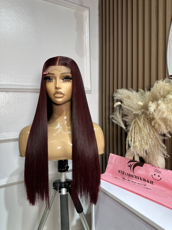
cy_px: 115
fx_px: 159
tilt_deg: -2.1
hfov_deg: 56.8
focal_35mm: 24
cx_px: 86
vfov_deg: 71.6
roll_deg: +0.0
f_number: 1.78
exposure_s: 1/104
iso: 50
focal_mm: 6.86
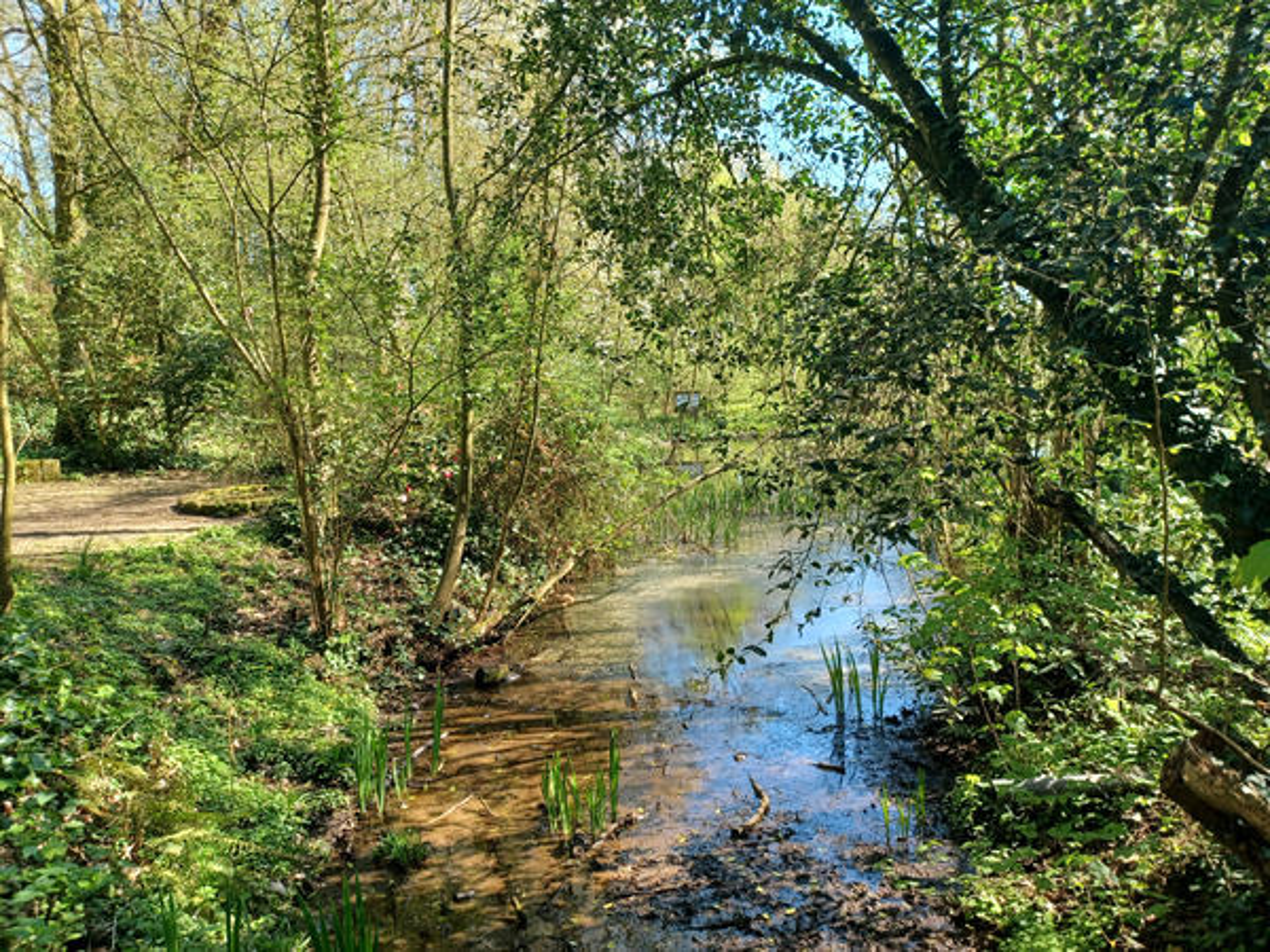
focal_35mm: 25
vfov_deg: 54.9
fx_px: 917
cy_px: 476
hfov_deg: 69.4
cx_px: 635
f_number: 1.8
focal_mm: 4.6
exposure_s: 1/50
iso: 40
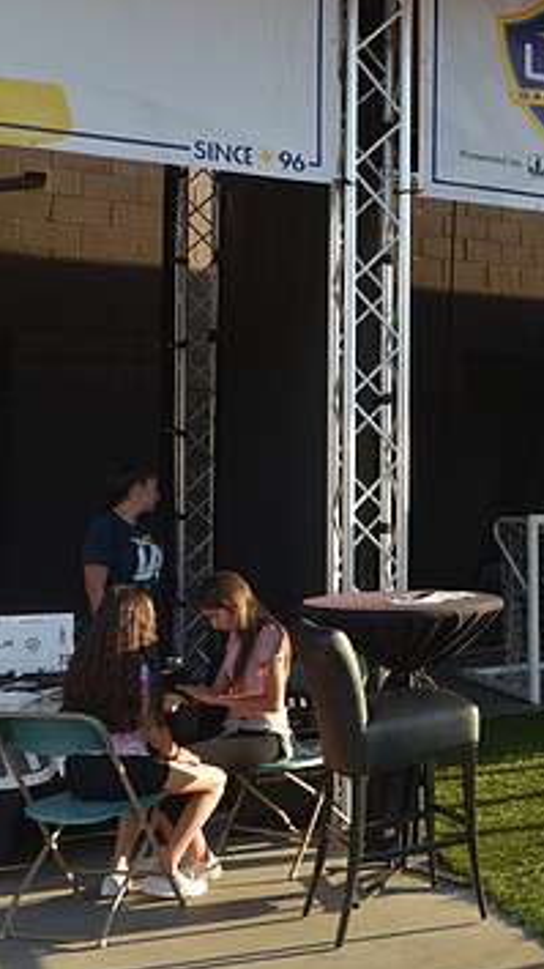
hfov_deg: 21.9
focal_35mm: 48
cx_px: 746
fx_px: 1231
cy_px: 461
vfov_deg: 42.9
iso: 200
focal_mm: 28
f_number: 7.1
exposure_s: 1/200
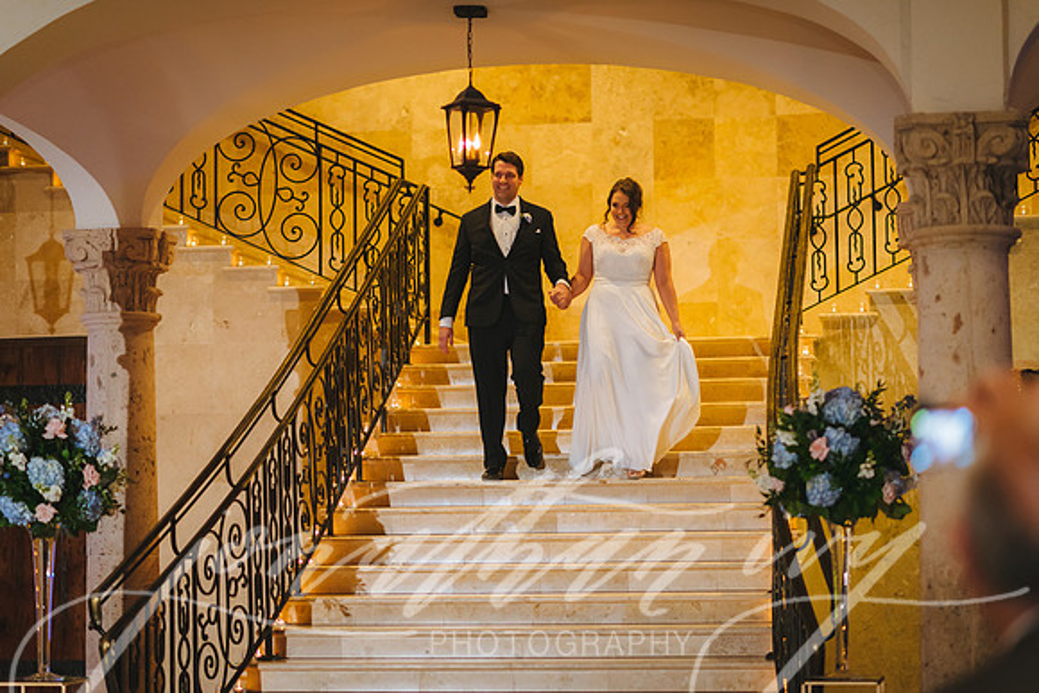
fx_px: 2454
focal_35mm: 85
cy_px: 346
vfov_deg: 16.1
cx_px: 520
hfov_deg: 23.9
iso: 1600
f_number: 2
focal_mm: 85
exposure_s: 1/160
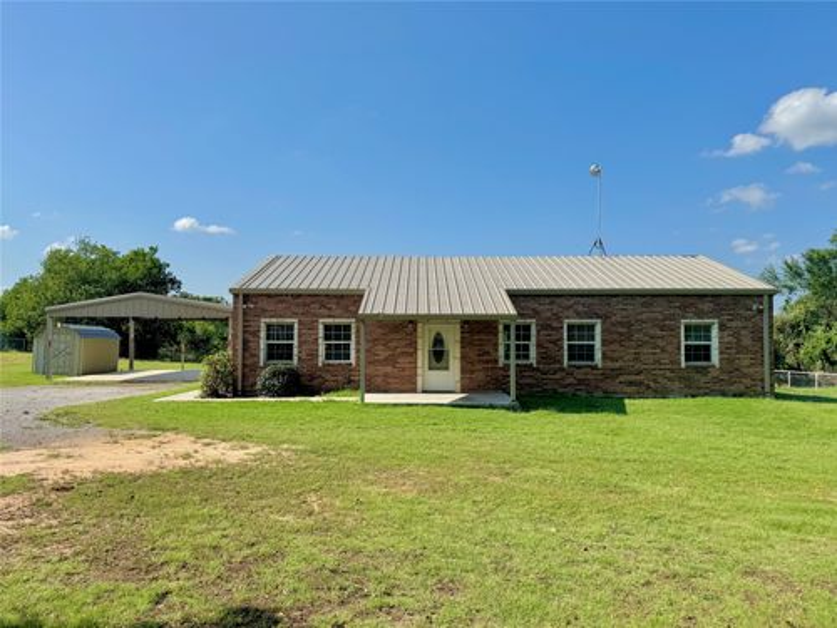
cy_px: 314
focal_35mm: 24
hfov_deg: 71.6
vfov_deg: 56.8
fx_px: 580
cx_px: 418
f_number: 1.78
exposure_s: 1/5814
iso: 80
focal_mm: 6.76
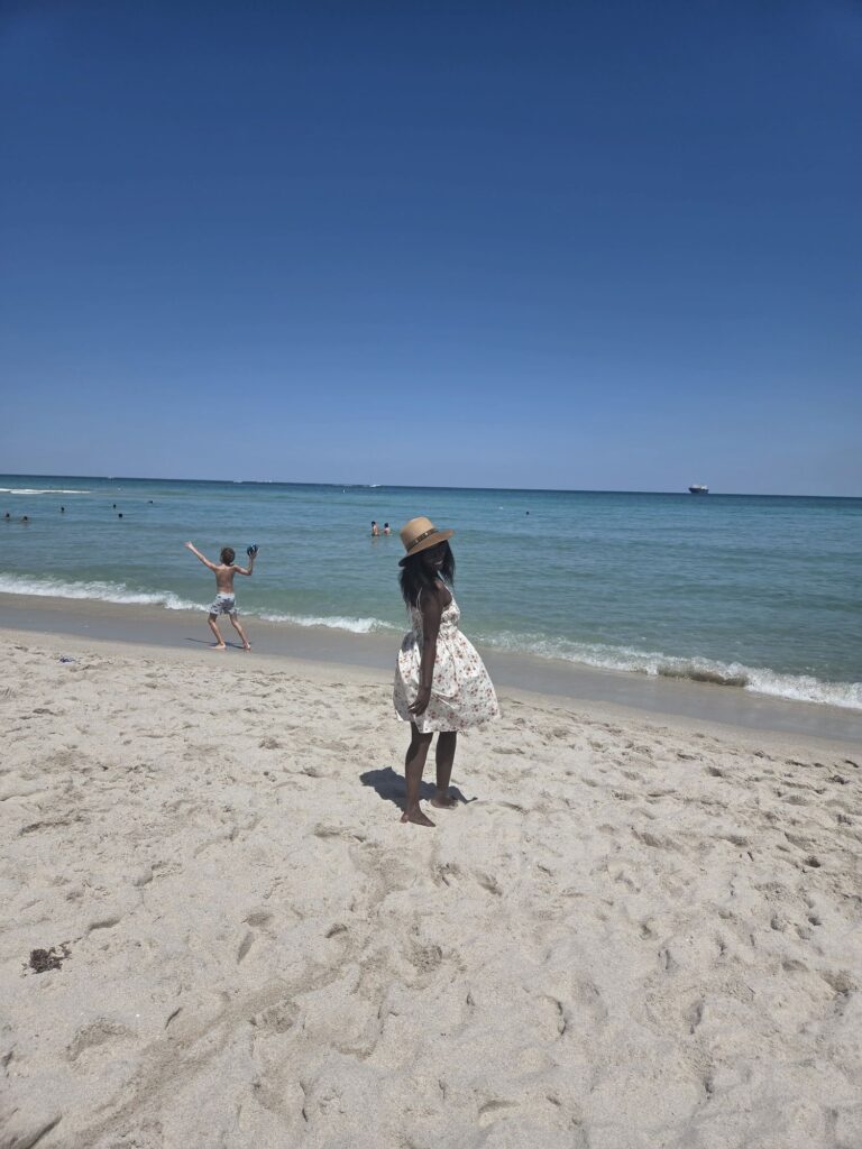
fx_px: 764
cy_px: 574
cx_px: 431
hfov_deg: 58.9
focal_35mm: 23
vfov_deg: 73.9
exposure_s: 1/7891
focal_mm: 5.4
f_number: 1.8
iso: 50
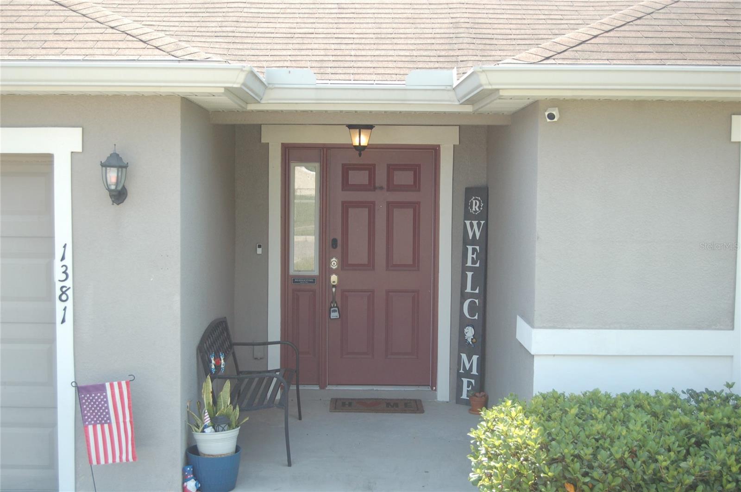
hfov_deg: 35.1
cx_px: 370
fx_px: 1172
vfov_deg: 23.7
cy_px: 246
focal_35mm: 57
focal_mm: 38
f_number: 5
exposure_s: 1/250
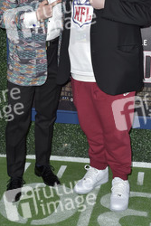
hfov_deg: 21.3
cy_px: 64
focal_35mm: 64
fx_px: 402
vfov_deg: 31.0
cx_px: 76
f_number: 6.3
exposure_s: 1/250
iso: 500
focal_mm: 40
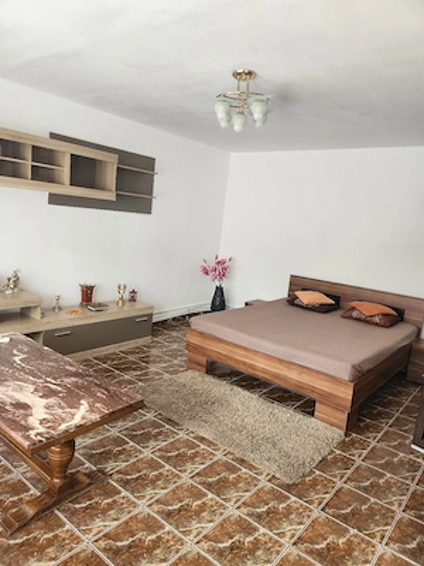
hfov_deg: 56.8
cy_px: 283
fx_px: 392
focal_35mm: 24
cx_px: 212
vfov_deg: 71.6
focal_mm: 5
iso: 125
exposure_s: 1/101
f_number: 1.8
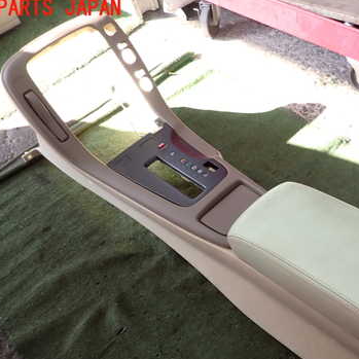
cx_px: 243
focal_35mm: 38
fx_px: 446
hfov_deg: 43.2
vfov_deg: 43.5
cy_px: 227
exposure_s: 1/60
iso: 100
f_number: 2
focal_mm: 4.5
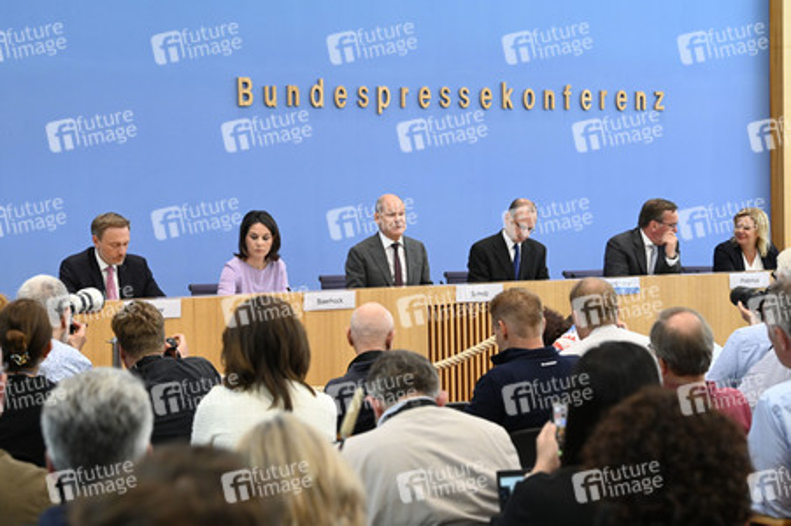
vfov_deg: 14.8
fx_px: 2020
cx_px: 396
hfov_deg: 22.2
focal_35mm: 92
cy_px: 263
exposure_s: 1/640
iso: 5000
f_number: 6.3
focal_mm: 92
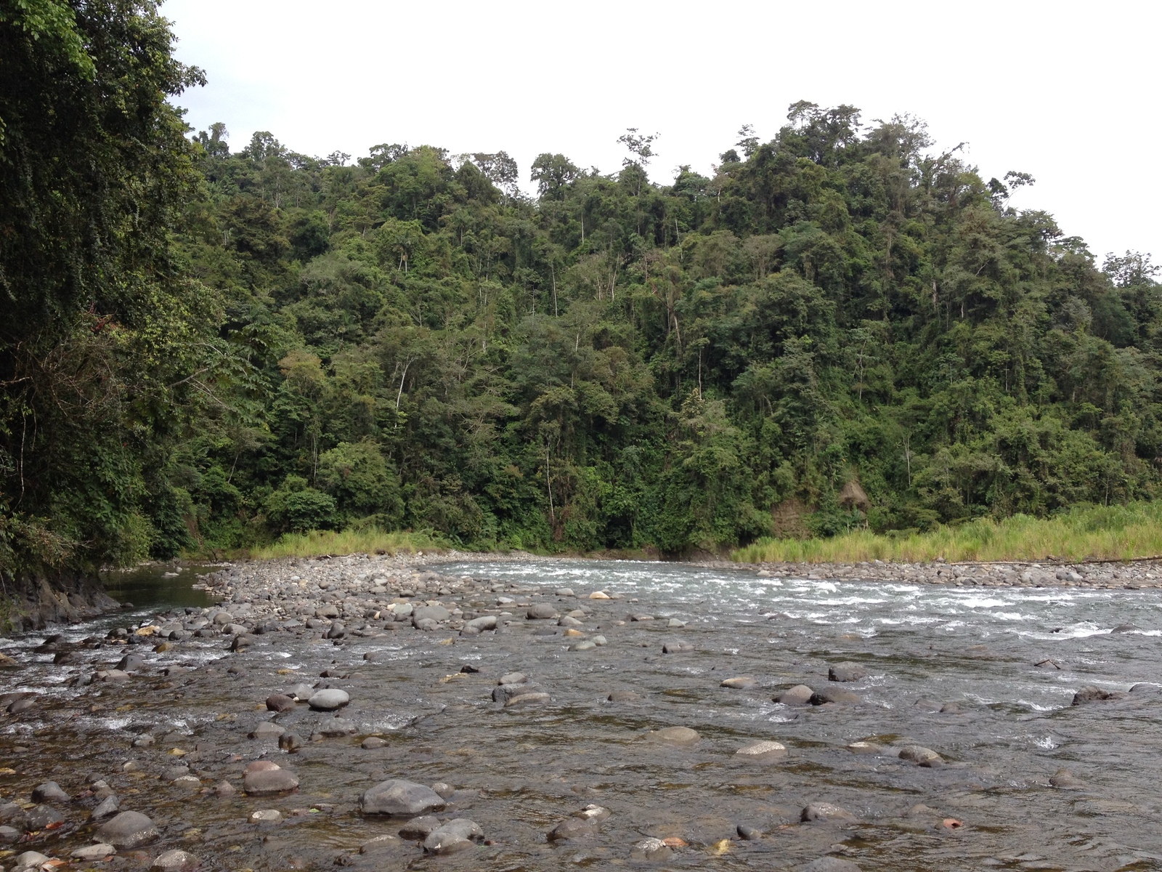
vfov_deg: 40.7
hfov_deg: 52.6
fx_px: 1175
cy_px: 436
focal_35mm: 35
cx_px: 581
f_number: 2.4
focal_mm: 4.28
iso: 50
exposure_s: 1/673
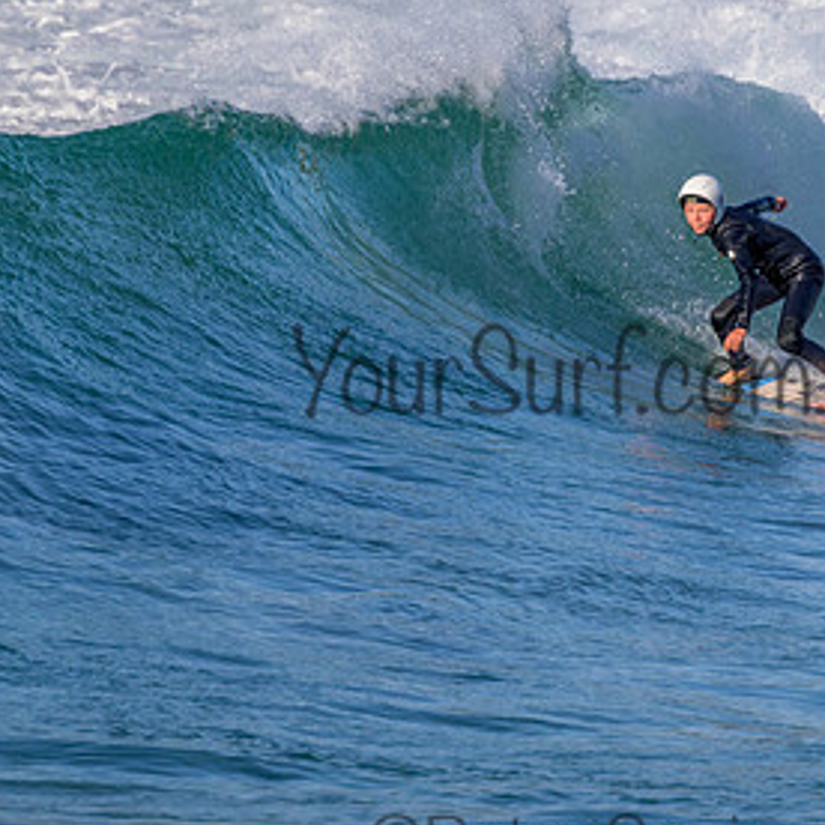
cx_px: 601
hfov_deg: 1.2
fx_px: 38477
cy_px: 345
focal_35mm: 1427
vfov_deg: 1.2
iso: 1250
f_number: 11
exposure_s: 1/2000
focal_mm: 800
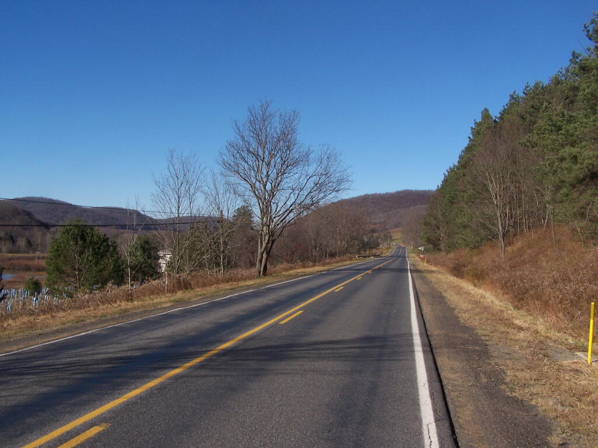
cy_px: 224
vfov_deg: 37.7
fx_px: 656
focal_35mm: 38
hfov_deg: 49.0
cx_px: 299
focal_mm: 6.3
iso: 100
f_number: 5.6
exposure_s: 1/640
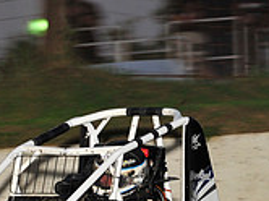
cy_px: 274
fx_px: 3779
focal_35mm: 487
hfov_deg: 4.1
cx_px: -5
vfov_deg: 3.0
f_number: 7.1
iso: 800
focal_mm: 145
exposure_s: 1/320
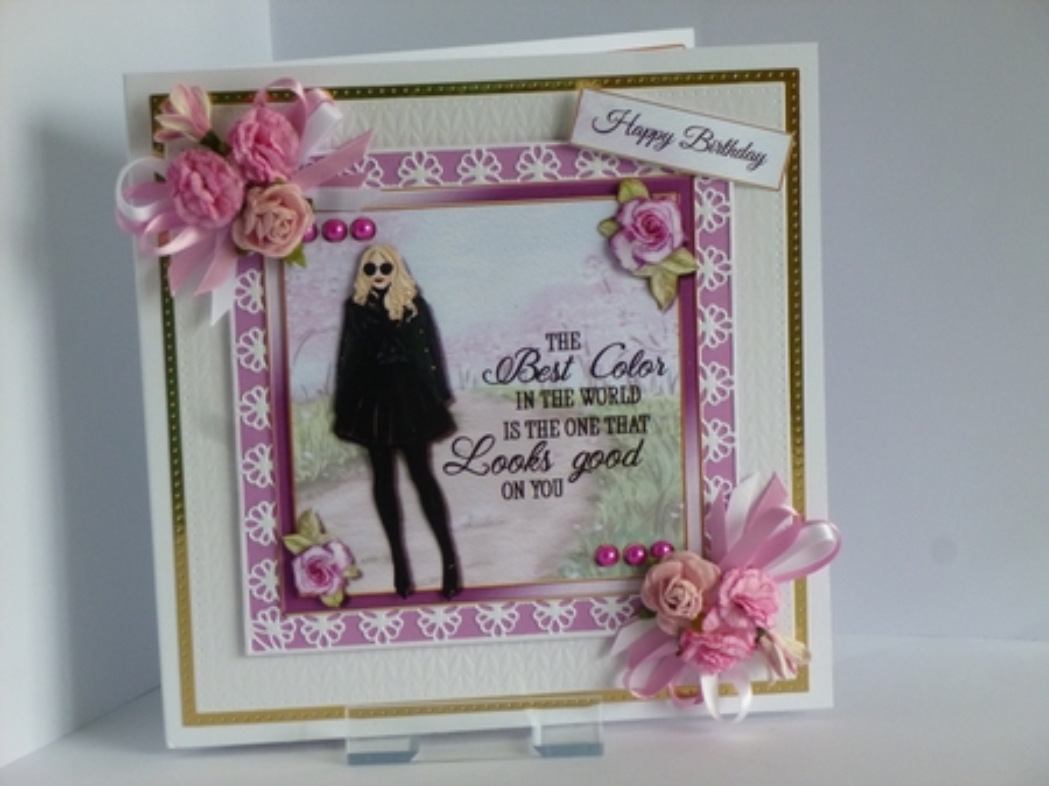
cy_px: 393
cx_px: 524
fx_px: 3029
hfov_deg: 19.6
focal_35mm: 100
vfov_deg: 14.8
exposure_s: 1/25
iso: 400
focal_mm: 17.8
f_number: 5.3
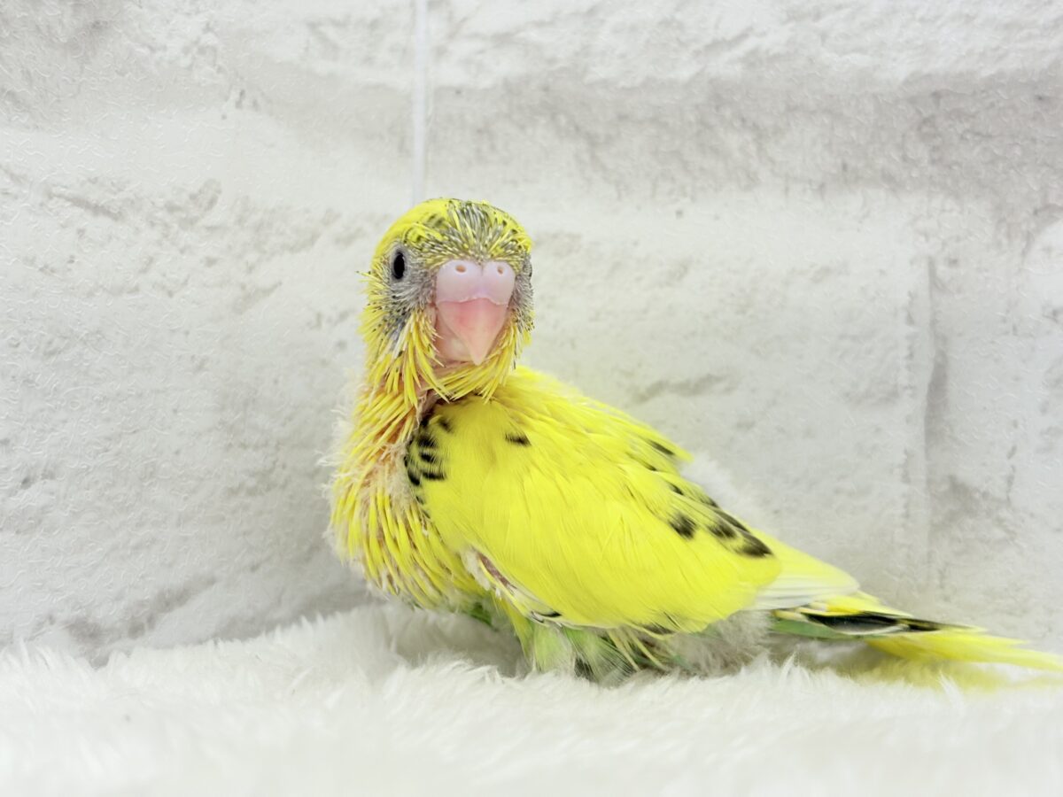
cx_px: 532
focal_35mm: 52
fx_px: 1597
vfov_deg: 28.0
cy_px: 398
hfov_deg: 36.8
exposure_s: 1/100
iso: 64
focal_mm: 5.96
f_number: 1.6
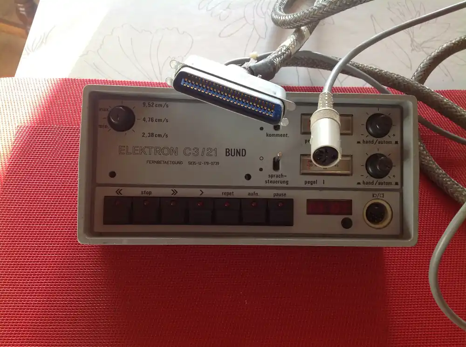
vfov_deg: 40.6
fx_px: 470
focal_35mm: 35
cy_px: 174
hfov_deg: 52.7
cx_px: 233
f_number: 2.4
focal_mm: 4.28
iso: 80
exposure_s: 1/120
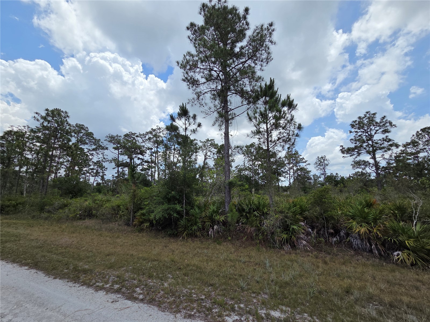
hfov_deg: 106.2
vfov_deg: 89.9
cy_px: 161
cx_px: 215
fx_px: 161
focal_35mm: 13
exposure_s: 1/2327
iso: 50
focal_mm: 2.2
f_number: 2.2
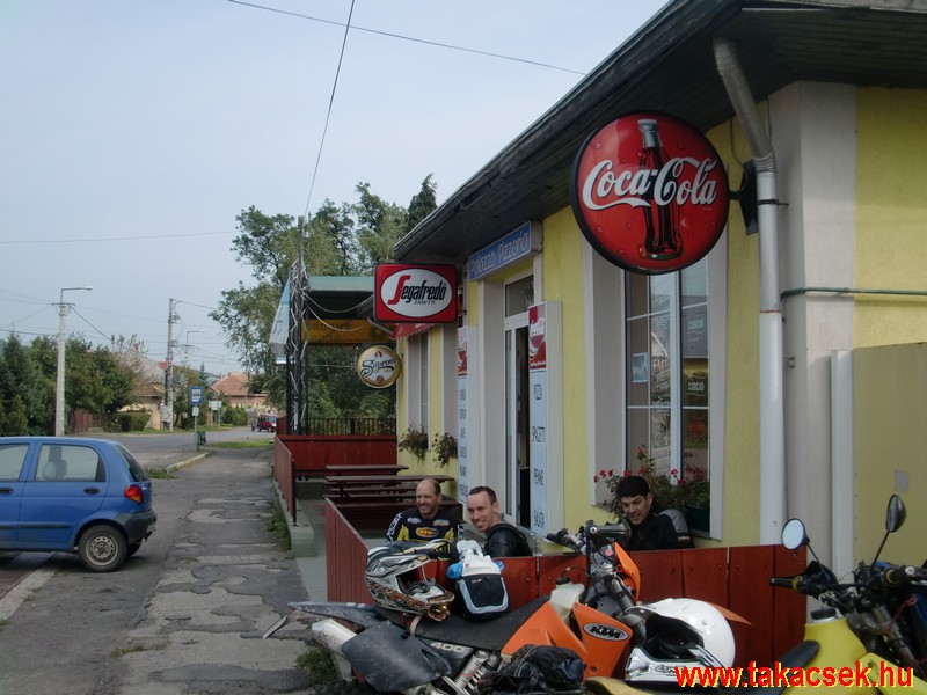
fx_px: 1018
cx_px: 464
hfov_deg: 49.0
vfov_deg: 37.7
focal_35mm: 38
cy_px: 348
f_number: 3.9
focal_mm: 6.66
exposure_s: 1/320
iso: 64
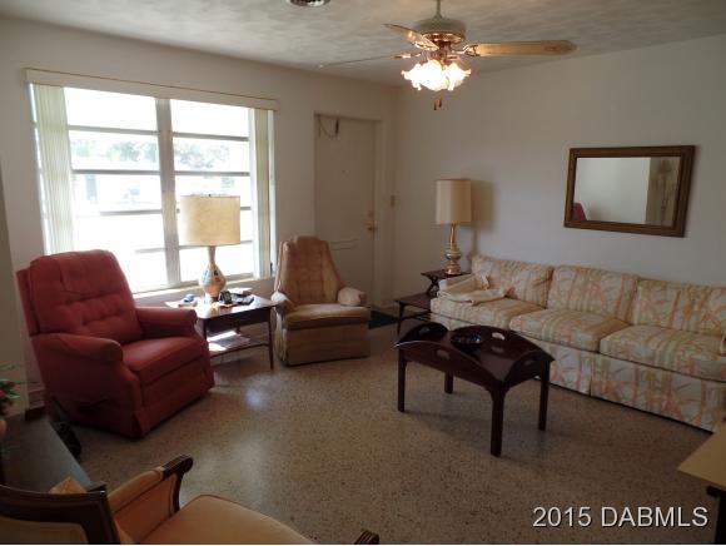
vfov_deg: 59.0
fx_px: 483
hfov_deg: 73.9
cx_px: 363
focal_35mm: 23
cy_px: 273
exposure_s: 1/45
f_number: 2.8
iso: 80
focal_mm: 4.1
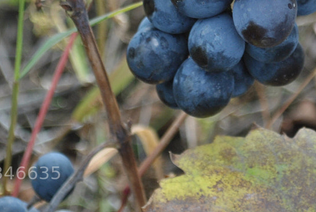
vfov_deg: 5.6
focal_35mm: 243
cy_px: -94
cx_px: 222
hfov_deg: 8.4
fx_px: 2140
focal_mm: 55
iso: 200
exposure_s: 1/125
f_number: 5.6
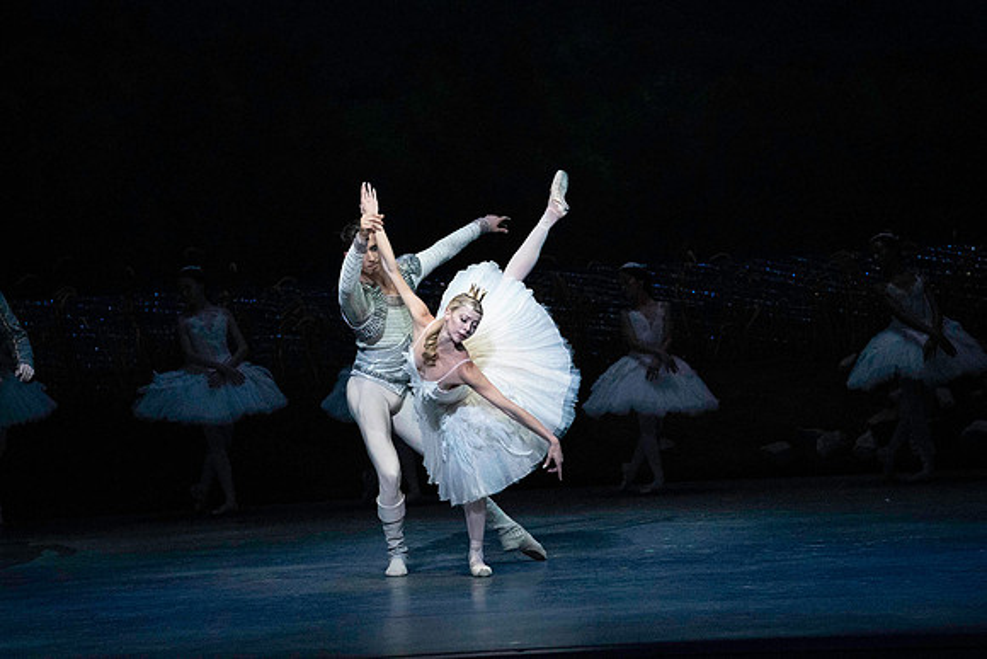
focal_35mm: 200
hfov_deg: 10.3
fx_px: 5484
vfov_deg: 6.9
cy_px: 330
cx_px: 494
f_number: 5
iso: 25600
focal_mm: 200
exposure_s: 1/400
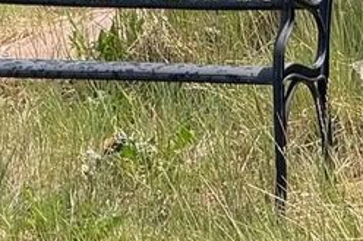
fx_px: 5199
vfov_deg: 2.7
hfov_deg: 4.0
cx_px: -343
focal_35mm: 516
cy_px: -124
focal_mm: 15.66
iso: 64
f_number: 2.8
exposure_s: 1/1033
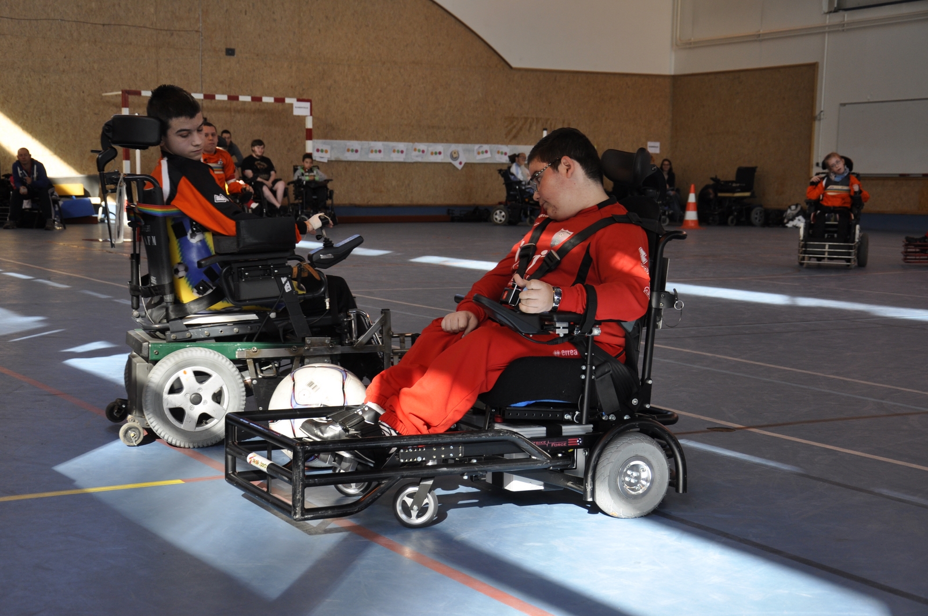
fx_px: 1545
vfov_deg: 22.6
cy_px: 308
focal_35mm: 60
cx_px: 464
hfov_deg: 33.4
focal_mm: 40
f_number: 5.6
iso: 360
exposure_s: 1/125
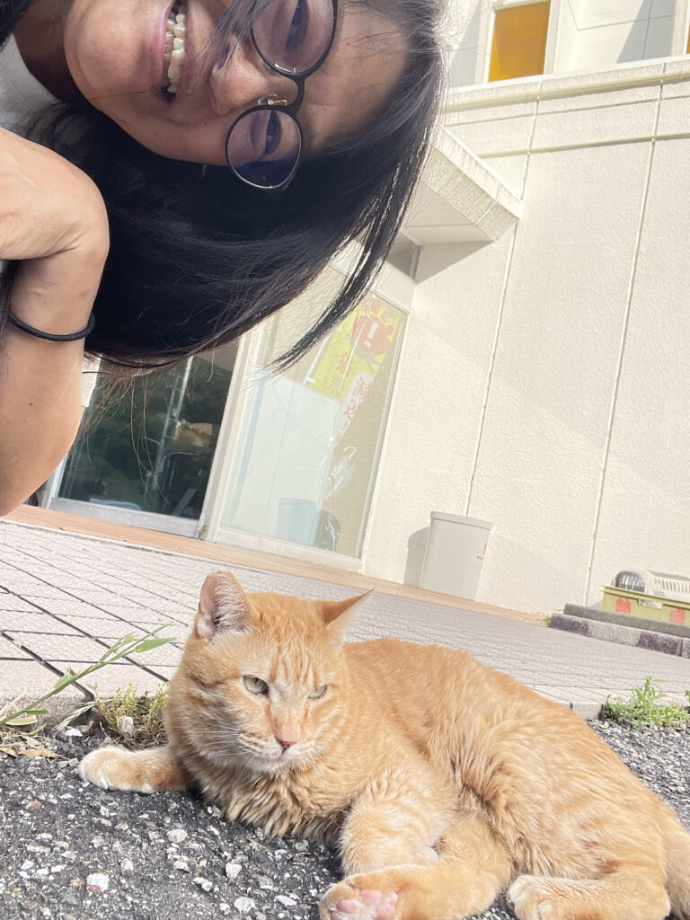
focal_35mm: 30
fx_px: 797
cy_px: 460
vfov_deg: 60.0
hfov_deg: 46.8
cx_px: 345
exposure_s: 1/440
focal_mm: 2.71
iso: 25
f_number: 2.2
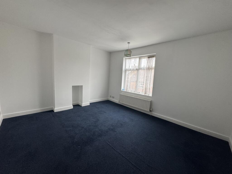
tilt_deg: -5.8
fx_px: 94
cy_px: 87
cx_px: 116
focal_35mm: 14
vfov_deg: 85.7
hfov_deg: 102.1
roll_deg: -3.1
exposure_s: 1/100
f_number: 2.2
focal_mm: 2.22
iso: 125
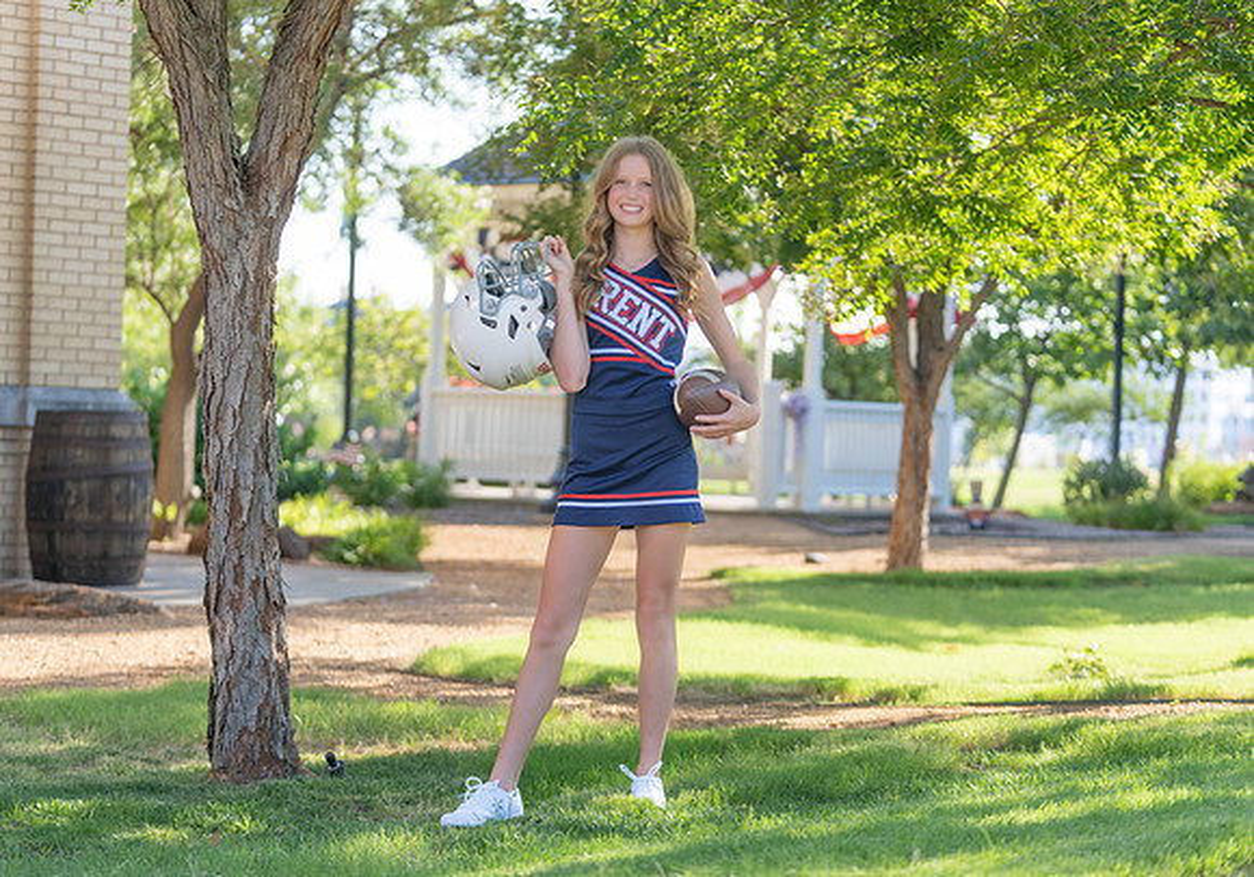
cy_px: 451
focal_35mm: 86
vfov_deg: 16.3
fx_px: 3057
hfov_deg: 23.2
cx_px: 629
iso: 100
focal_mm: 80
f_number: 2.8
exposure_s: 1/320
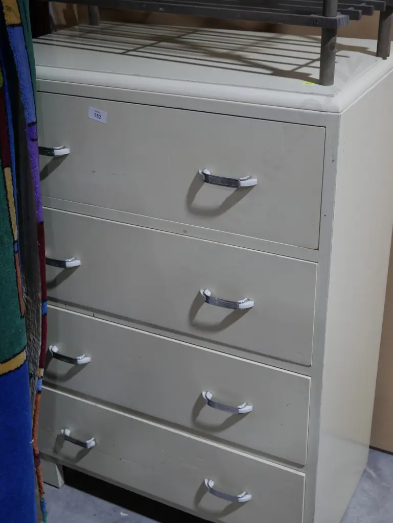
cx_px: 196
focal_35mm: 50
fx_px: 756
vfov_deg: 38.2
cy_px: 262
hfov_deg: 29.1
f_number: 5.3
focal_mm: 25
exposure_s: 1/60
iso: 400
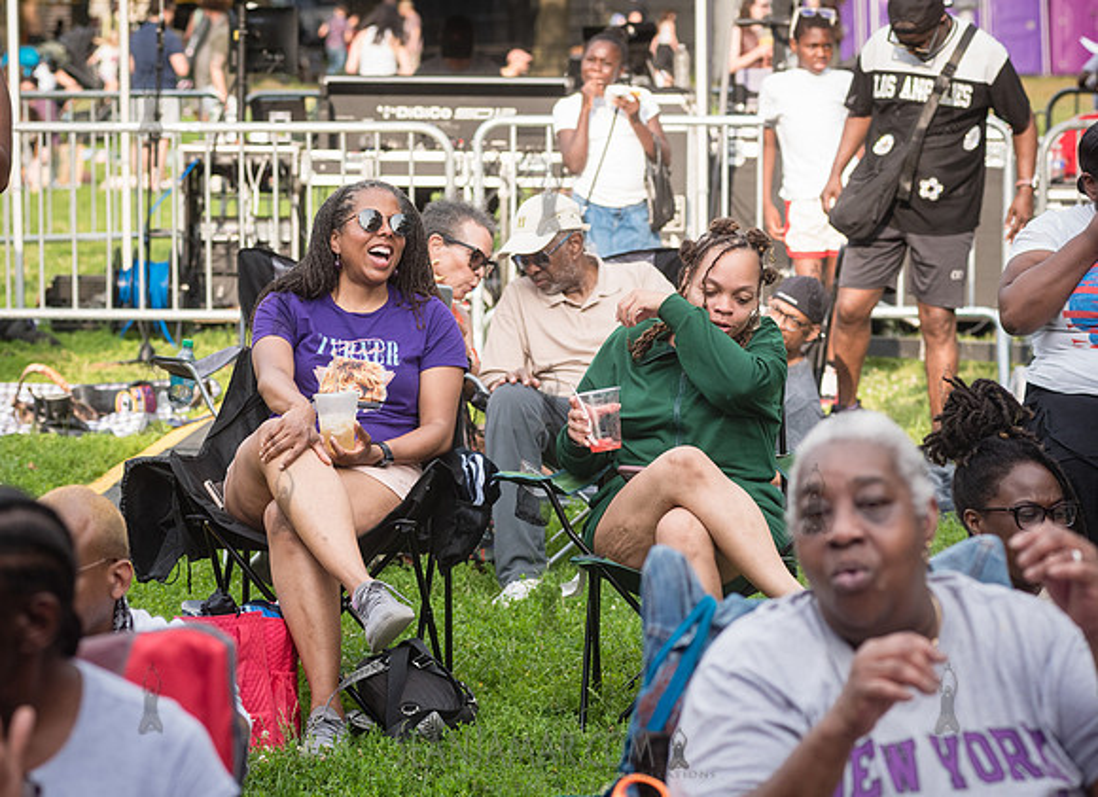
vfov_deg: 11.5
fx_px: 3948
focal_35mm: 126
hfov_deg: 15.8
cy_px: 361
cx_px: 445
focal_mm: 105
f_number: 5
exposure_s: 1/2000
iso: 1000
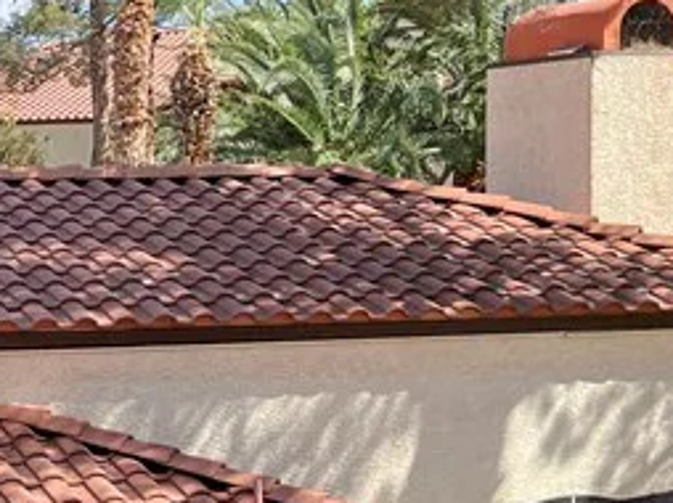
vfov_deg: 14.1
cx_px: -56
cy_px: 299
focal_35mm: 105
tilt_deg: -3.5
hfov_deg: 18.1
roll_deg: +0.7
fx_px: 2039
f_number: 1.5
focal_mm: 5.7
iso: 50
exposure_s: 1/2994
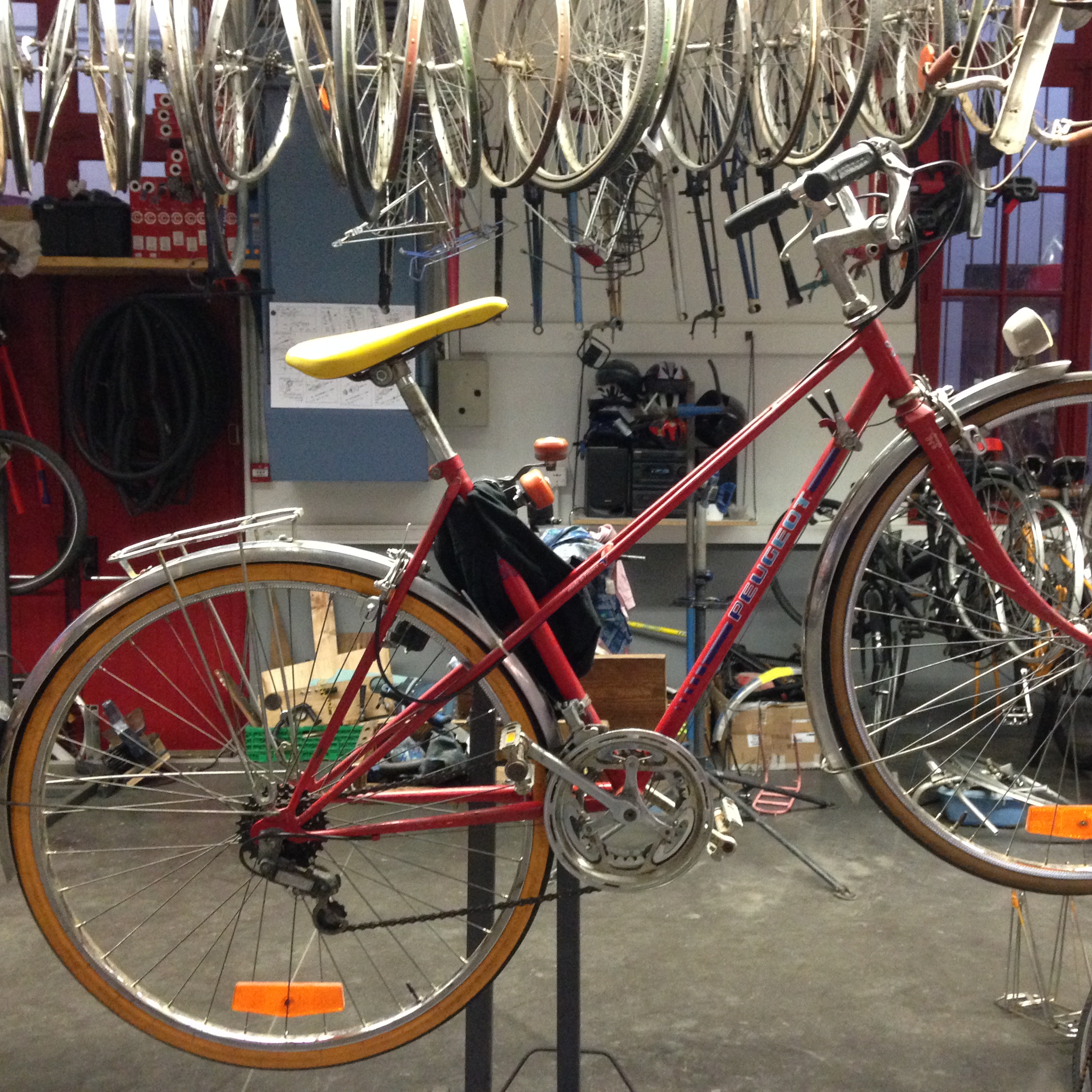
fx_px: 1392
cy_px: 547
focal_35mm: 39
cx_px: 620
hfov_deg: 42.7
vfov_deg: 42.8
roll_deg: -1.0
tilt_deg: -5.8
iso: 400
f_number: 2.4
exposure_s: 1/17
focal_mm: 4.12
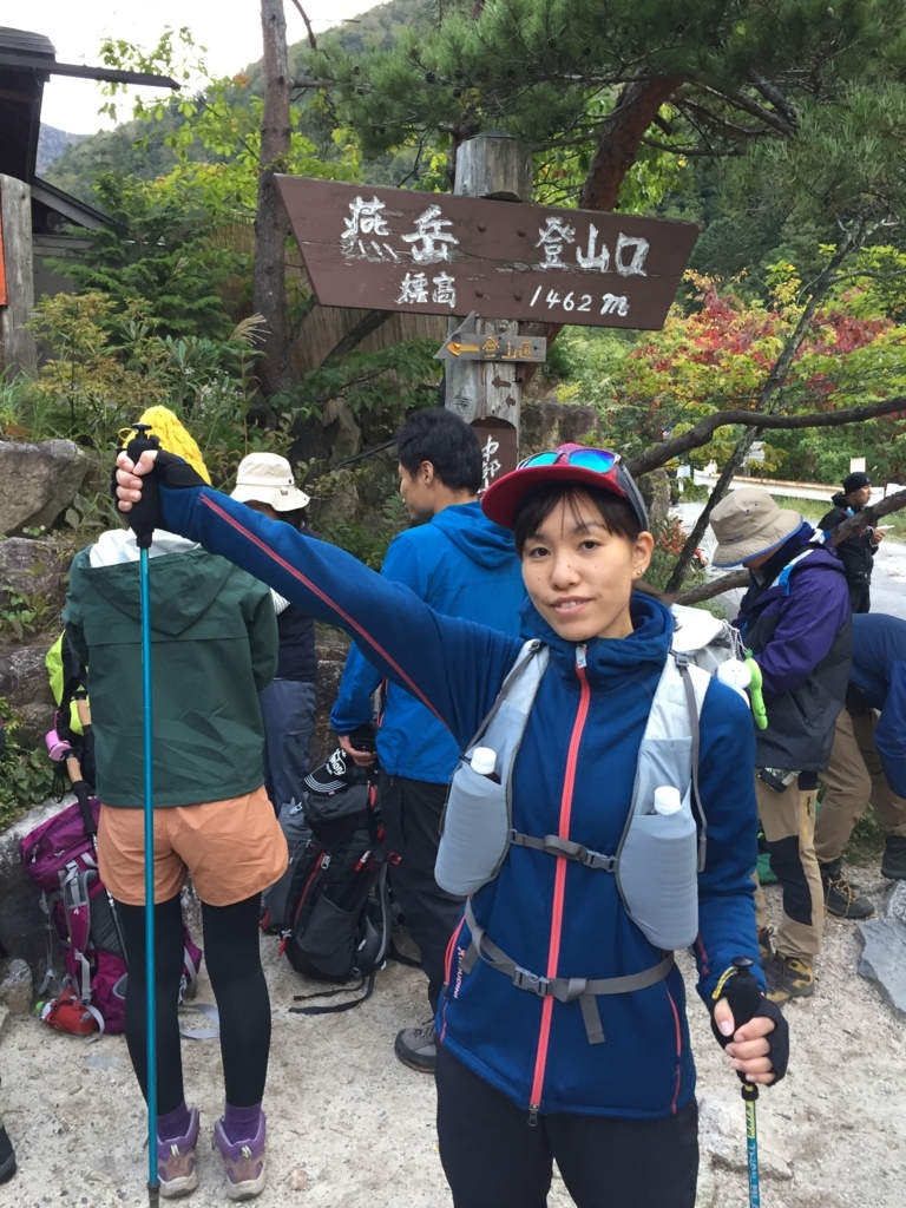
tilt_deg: -5.1
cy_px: 604
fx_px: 1012
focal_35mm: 29
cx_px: 453
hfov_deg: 48.2
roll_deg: +2.8
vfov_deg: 61.7
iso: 80
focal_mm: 4.15
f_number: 2.2
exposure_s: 1/30
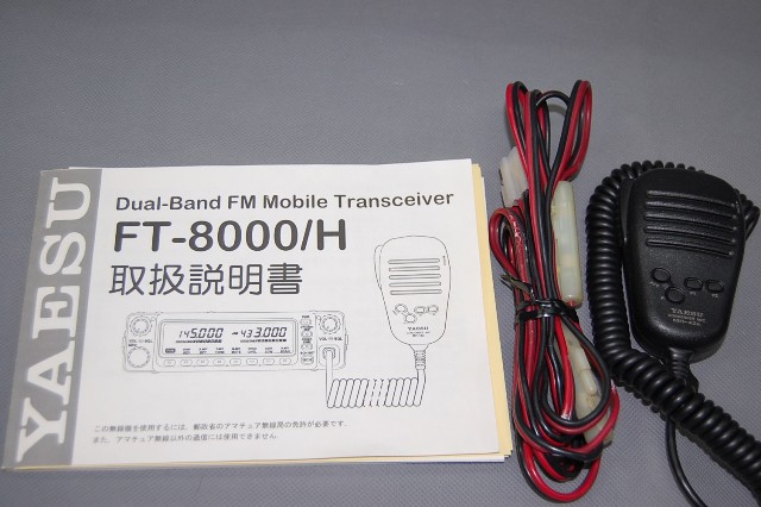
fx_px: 1014
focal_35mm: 48
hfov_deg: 41.1
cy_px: 254
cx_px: 380
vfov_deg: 28.0
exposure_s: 1/60
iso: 400
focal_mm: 32
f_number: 4.5
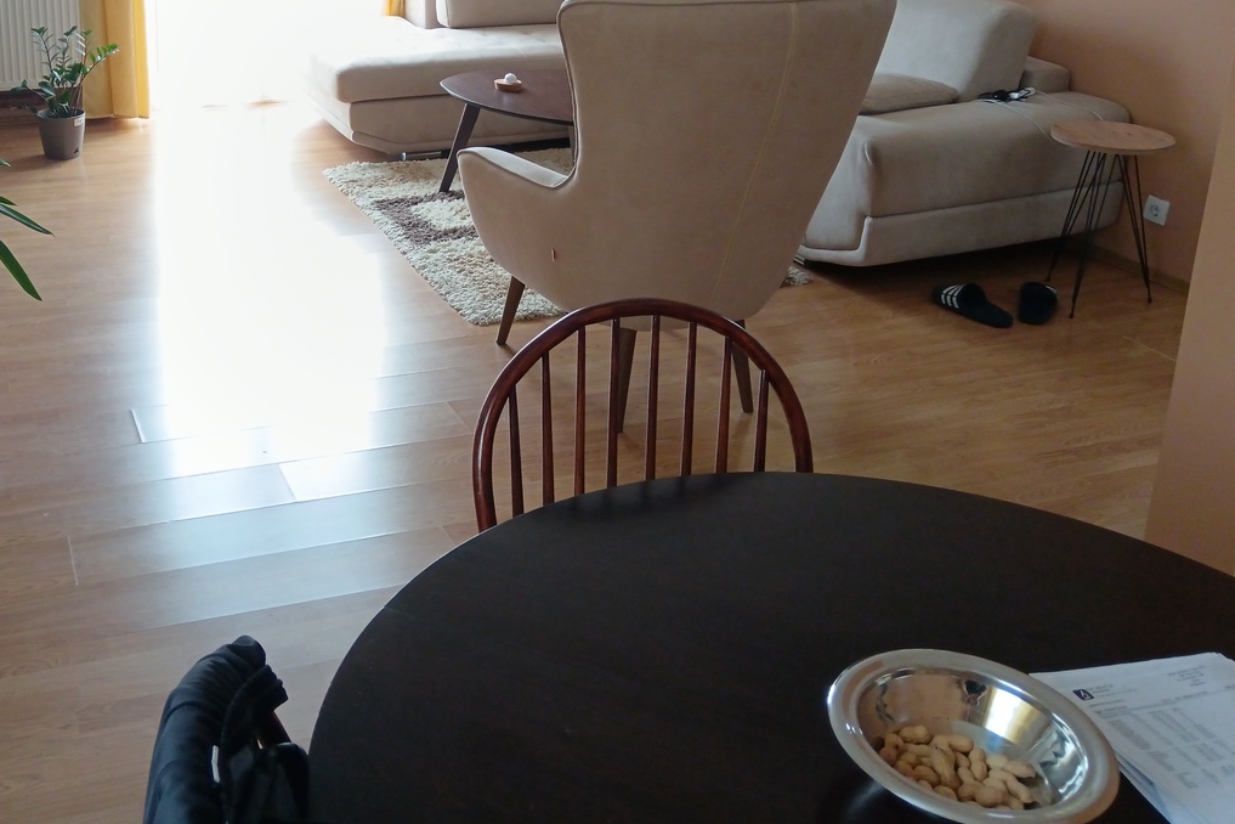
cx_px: 408
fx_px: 1372
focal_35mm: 40
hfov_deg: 47.6
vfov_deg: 32.6
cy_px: 177
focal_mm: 4.95
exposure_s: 1/50
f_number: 1.9
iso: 500
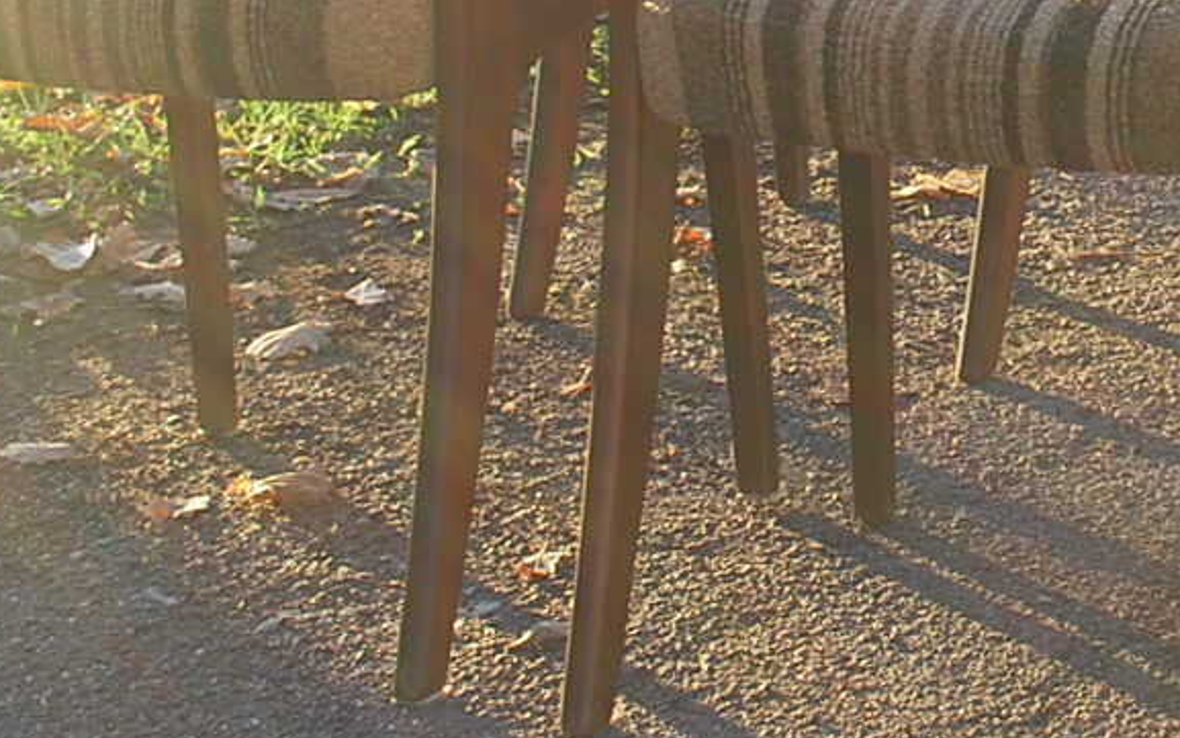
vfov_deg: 11.4
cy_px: -51
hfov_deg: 17.7
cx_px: 1329
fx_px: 3635
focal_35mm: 113
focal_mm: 22
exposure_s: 1/80
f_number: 4.5
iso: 200
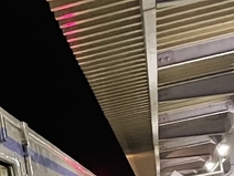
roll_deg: +10.4
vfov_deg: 9.4
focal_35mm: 147
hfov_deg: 12.0
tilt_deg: -3.8
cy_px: 366
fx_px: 994
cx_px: -227
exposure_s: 1/38
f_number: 1.6
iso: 640
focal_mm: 4.2
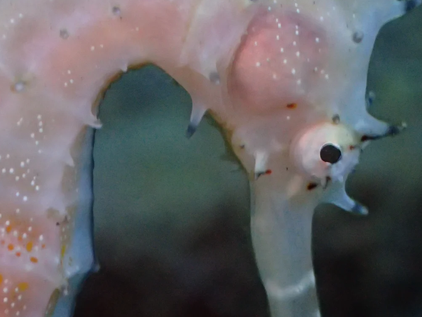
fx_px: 2341
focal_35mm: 192
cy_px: 111
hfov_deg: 10.3
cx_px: 226
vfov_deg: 7.7
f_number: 4.9
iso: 800
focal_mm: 18
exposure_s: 1/125
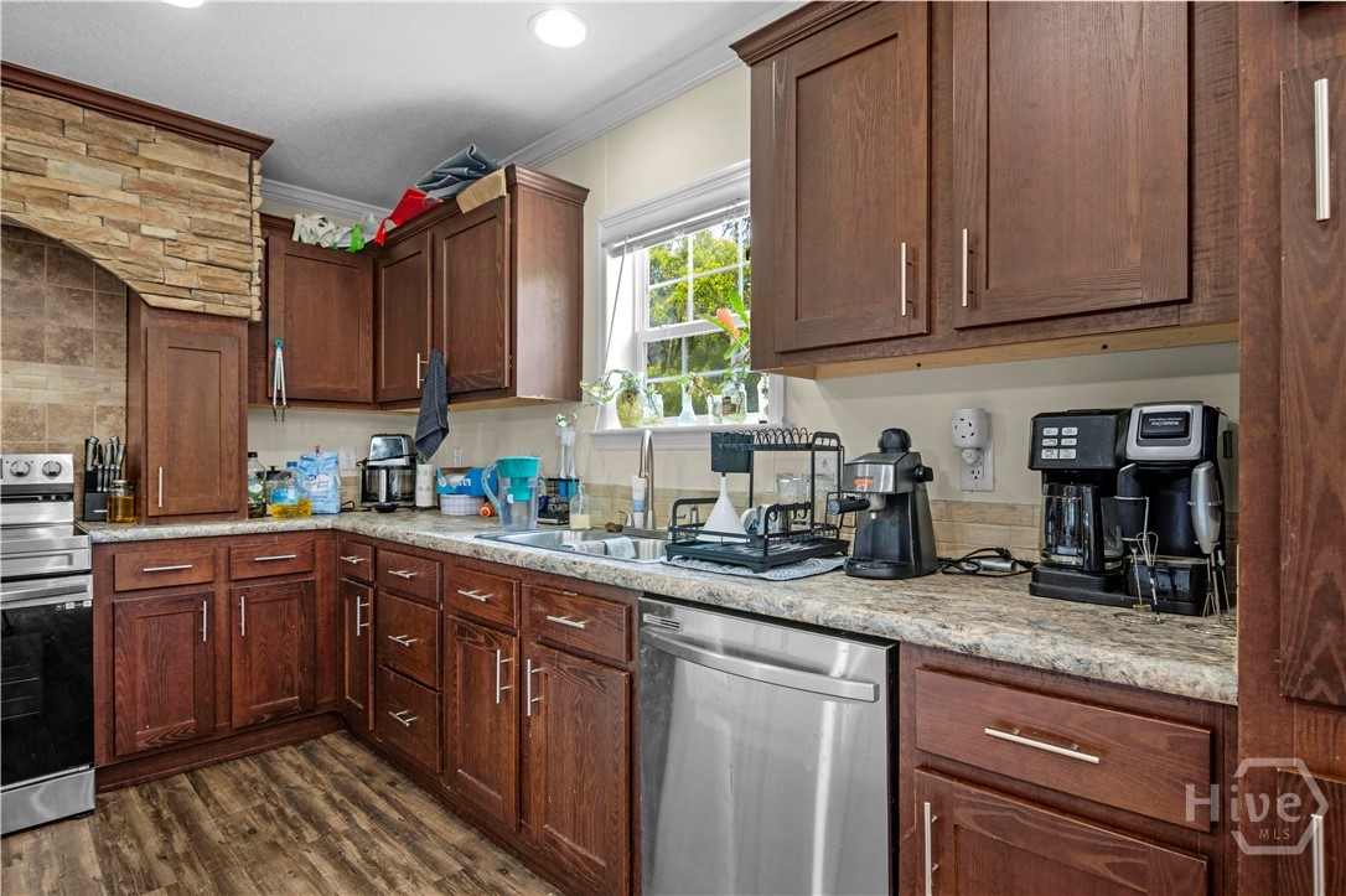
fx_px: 617
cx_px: 673
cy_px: 448
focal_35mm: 16
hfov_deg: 95.0
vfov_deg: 72.0
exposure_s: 1/1.67
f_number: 7.1
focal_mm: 11
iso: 100
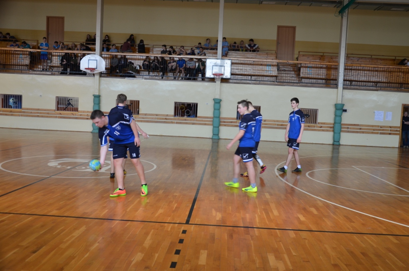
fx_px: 408
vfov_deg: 36.7
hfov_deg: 53.2
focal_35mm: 36
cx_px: 204
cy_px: 136
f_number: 4.5
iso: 400
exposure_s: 1/80
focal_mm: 24
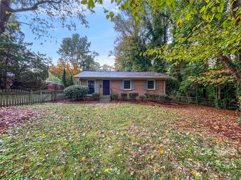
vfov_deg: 89.9
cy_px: 90
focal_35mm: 13
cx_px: 120
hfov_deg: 106.2
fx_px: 91
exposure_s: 1/121
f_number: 2.4
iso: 125
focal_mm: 1.54
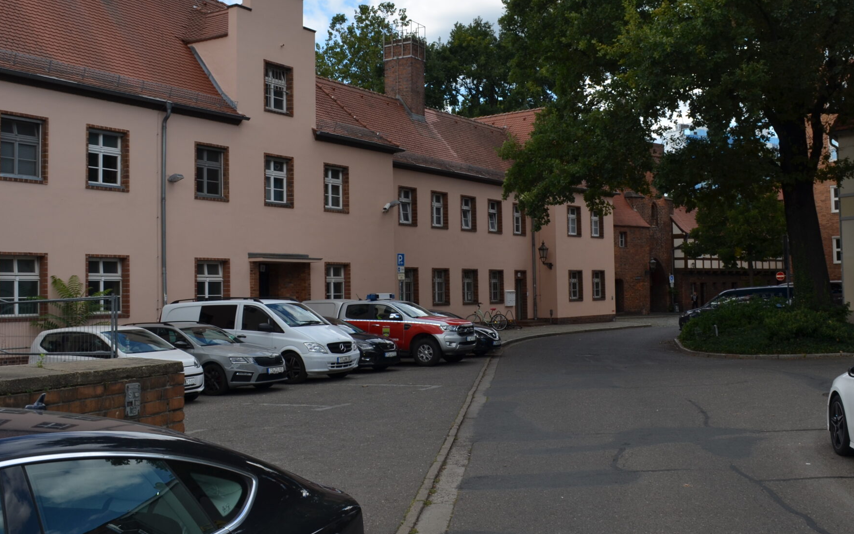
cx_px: 449
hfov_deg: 49.3
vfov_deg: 31.9
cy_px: 228
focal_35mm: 40
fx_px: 931
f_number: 7.1
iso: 100
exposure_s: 1/200
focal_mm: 18
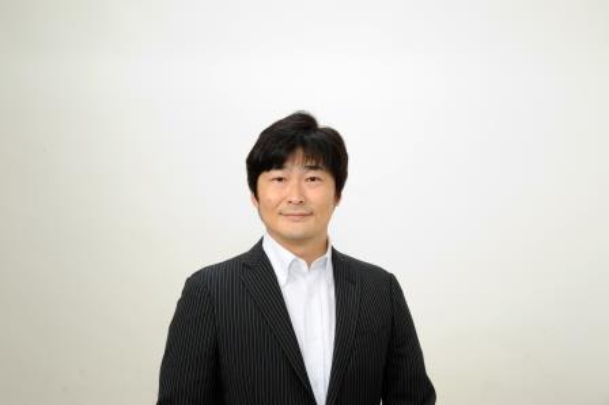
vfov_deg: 23.3
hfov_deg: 34.5
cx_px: 304
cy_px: 202
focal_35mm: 58
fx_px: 980
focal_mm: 58
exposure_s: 1/60
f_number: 13
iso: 400
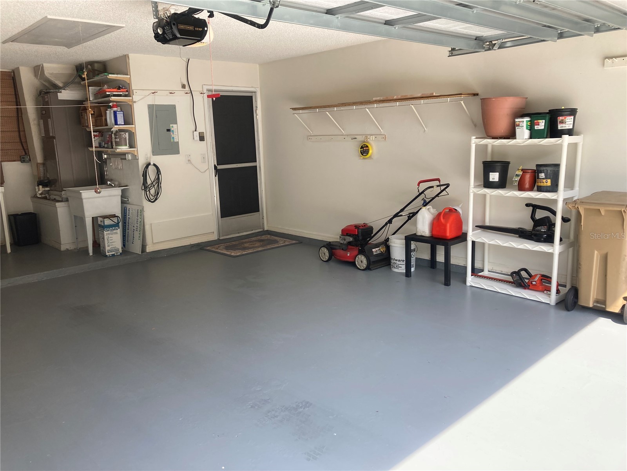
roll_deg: +1.8
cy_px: 236
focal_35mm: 28
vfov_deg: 49.7
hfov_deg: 63.4
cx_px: 314
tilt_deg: -10.9
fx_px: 507
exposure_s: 1/216
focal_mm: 3.99
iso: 20
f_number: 1.8
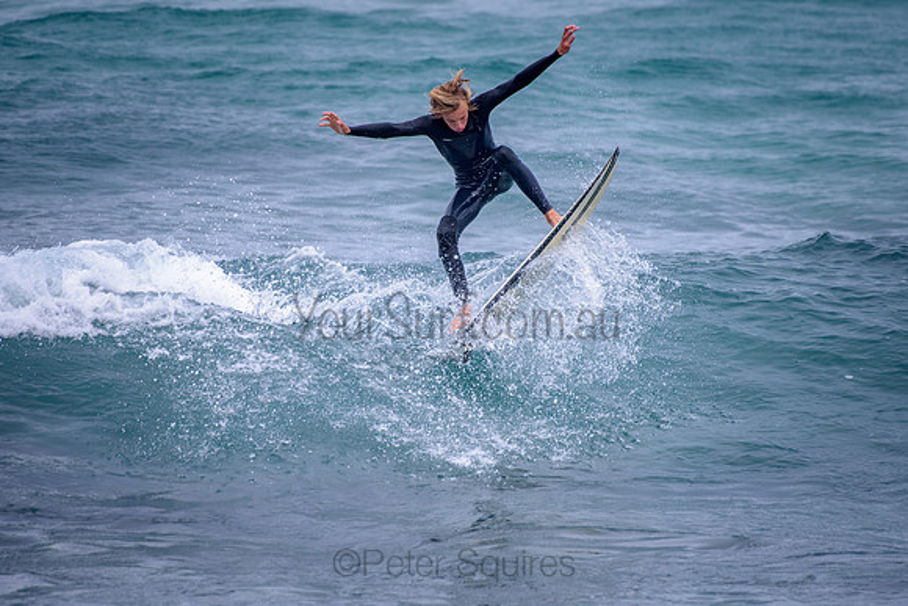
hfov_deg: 3.4
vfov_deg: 2.2
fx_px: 15465
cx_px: 454
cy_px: 303
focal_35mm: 613
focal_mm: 500
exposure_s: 1/2000
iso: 160
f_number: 5.6
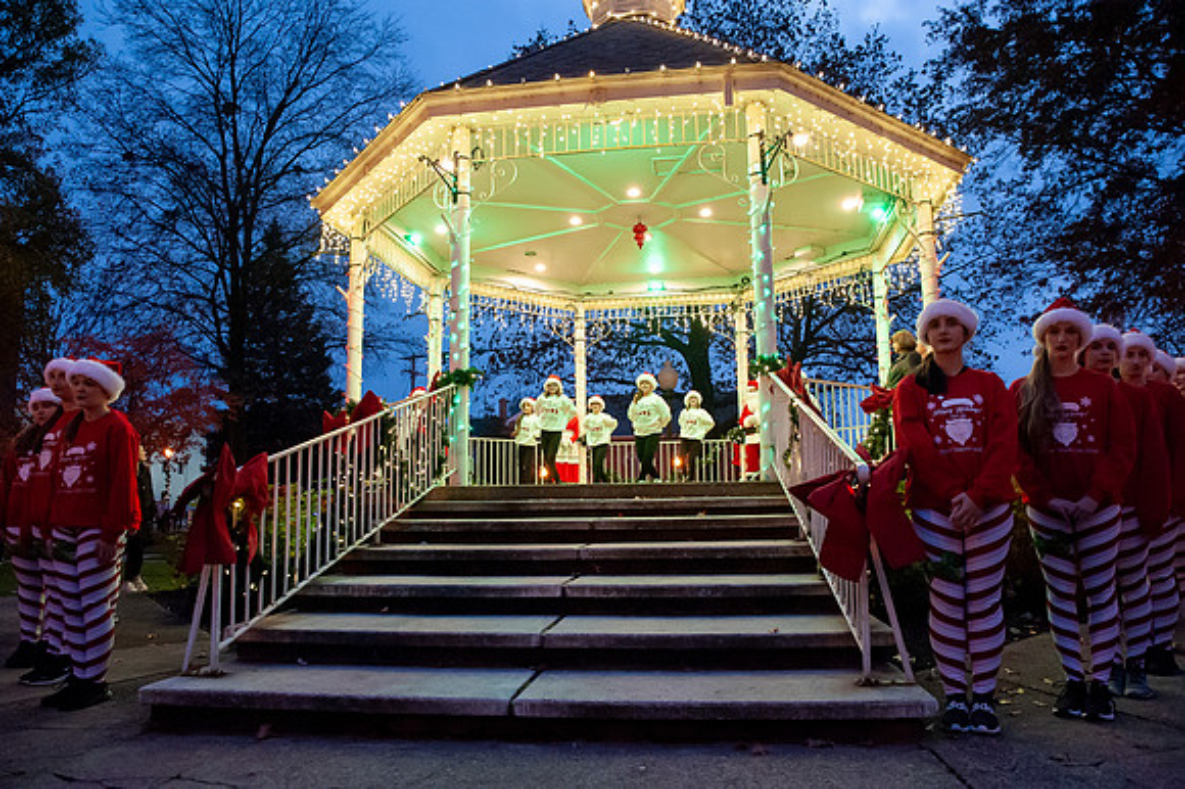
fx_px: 806
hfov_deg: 72.7
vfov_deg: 52.2
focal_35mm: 24
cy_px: 394
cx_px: 592
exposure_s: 1/160
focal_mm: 24
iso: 6400
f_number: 4.5
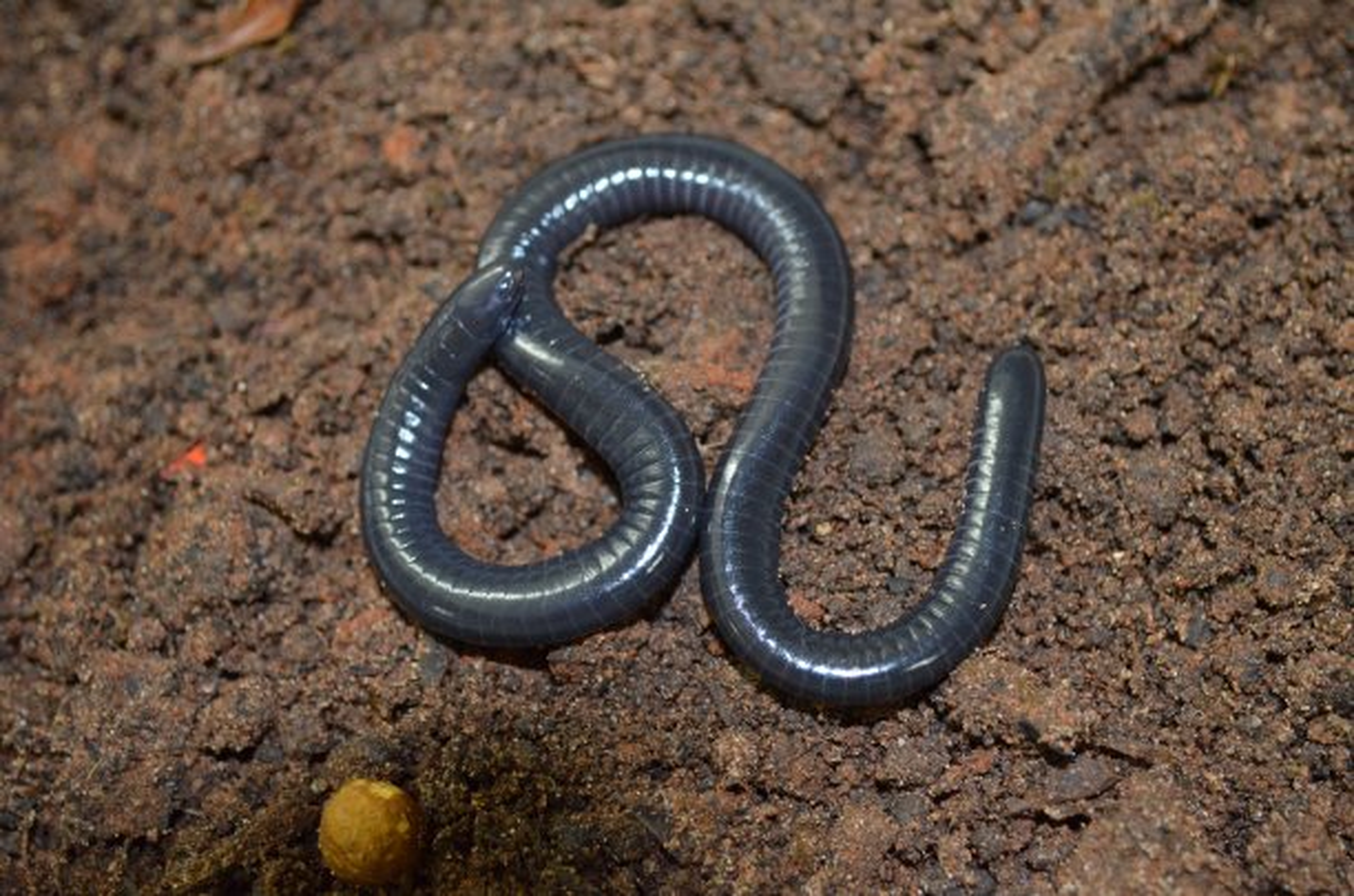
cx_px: 677
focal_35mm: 51
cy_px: 448
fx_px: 1914
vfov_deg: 26.4
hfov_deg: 39.0
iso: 1400
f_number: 5
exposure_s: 1/60
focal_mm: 34
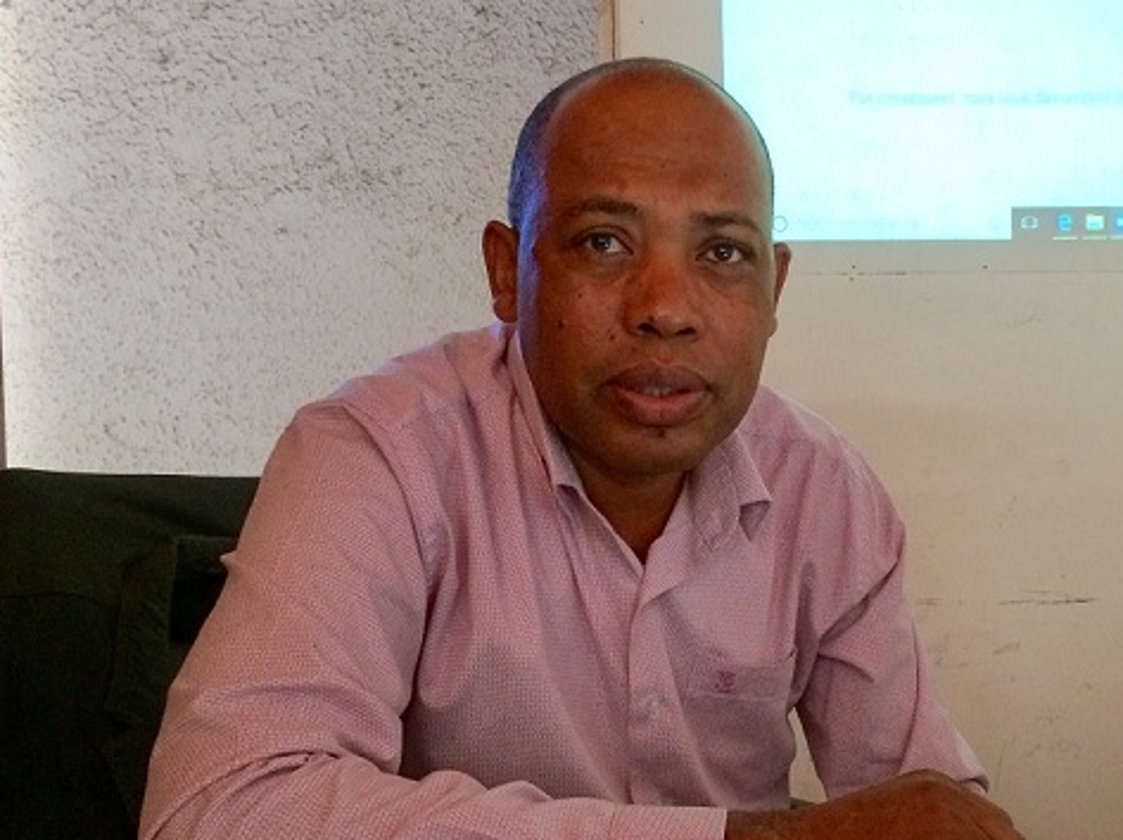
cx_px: 724
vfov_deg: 31.3
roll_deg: -0.1
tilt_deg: -6.9
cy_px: 536
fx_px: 1491
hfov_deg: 40.9
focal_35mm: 46
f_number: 2.2
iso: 250
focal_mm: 4.15
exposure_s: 1/33
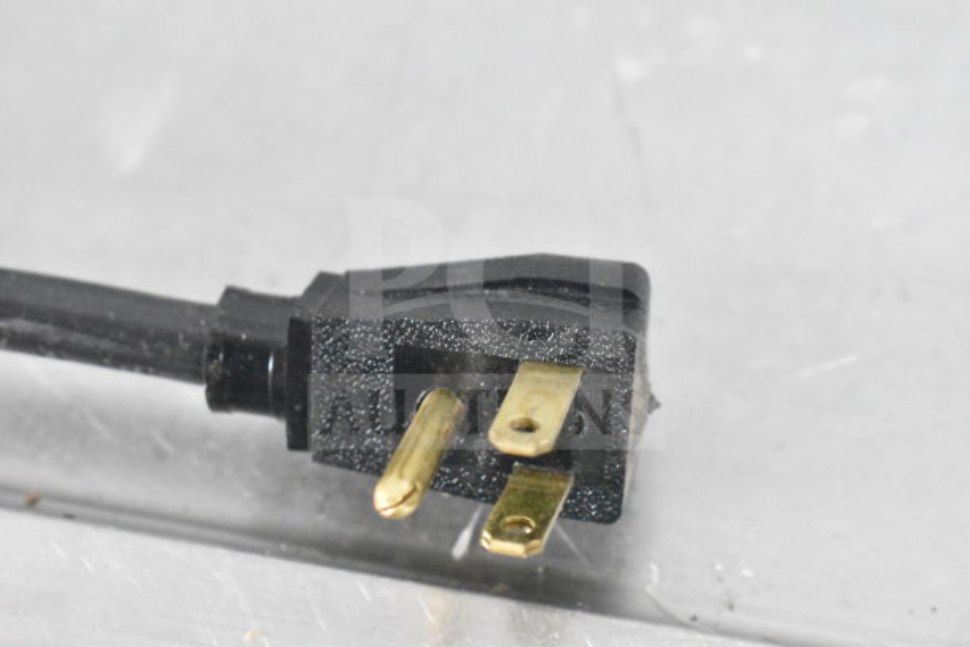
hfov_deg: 24.6
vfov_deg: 16.6
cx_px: 485
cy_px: 324
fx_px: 2223
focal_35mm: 82
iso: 16000
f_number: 5.6
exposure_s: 1/100
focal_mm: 55
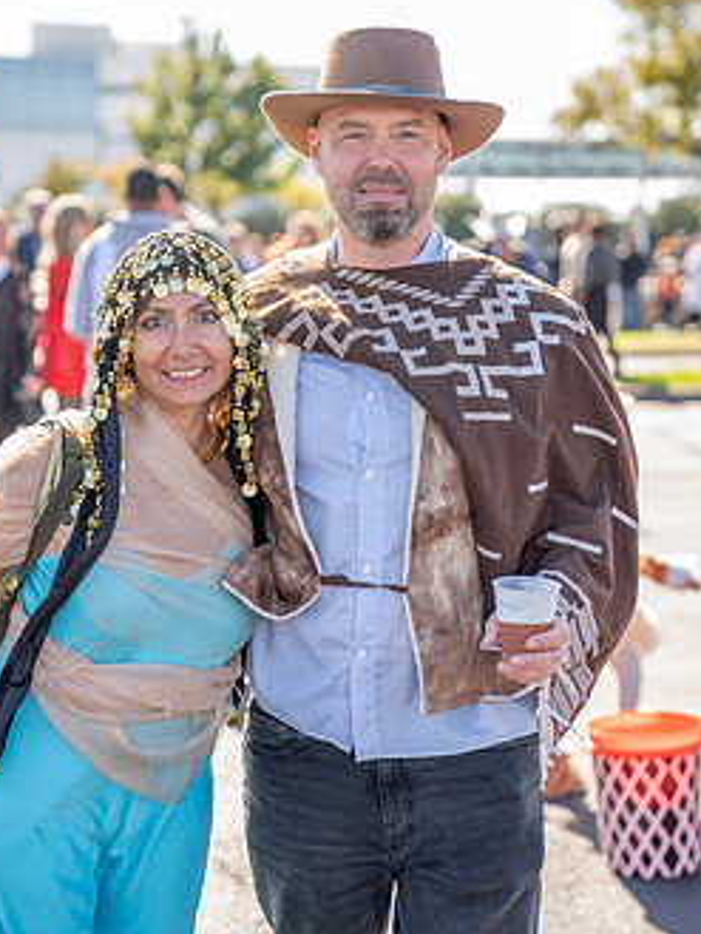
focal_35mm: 92
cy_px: 554
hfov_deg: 16.1
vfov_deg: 21.3
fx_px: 2482
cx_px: 292
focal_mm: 70
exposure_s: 1/200
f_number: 2.8
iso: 100
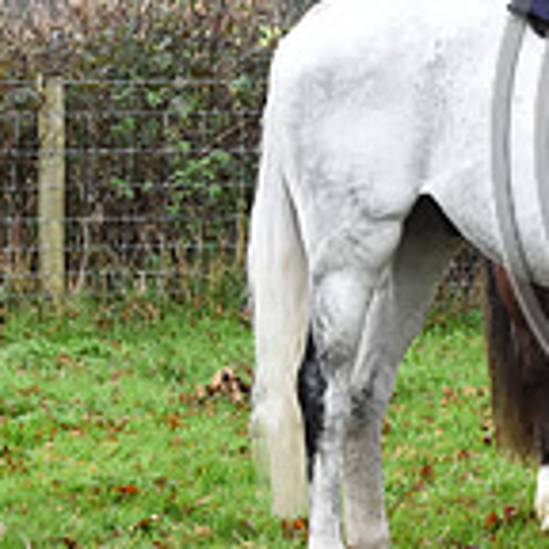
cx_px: 839
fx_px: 4306
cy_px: 92
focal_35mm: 240
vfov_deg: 7.3
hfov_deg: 7.2
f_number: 5.6
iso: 3200
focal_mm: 70
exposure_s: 1/1000
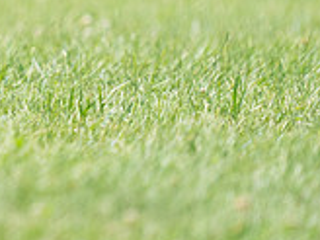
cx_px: -133
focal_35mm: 1625
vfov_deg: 0.9
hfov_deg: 1.2
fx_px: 15022
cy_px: -122
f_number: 6.3
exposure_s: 1/4000
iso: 1600
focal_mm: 478
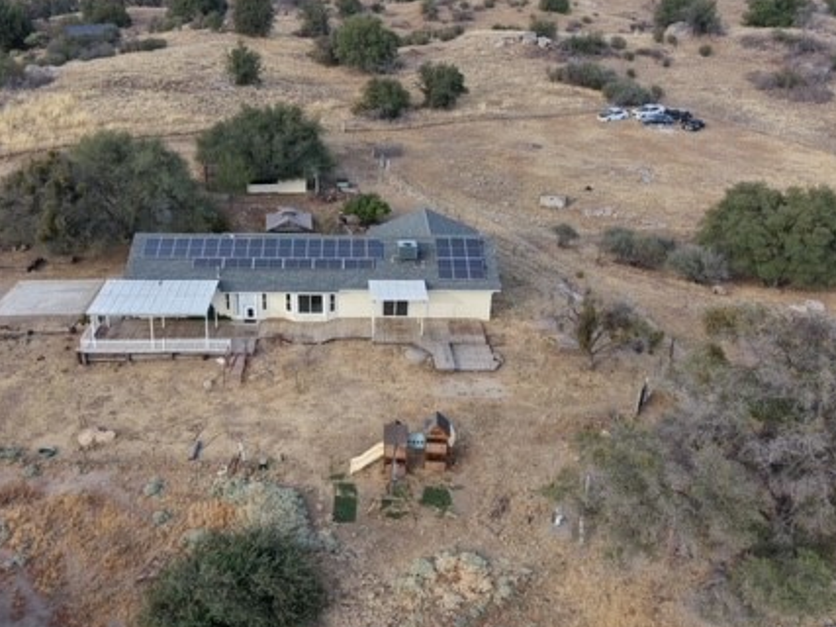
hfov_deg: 51.0
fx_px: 869
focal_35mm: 36
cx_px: 329
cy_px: 308
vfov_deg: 39.6
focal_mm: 8.67
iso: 290
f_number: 1.8
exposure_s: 1/2000
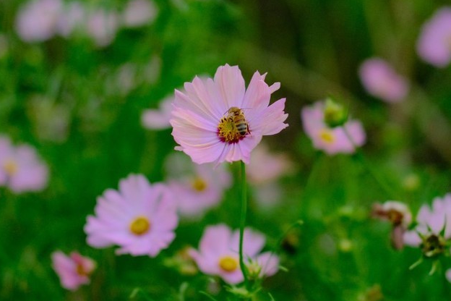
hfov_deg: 20.0
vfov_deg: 13.4
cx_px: 235
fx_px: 1278
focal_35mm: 102
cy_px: 114
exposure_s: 1/8500
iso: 640
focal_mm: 35
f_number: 2
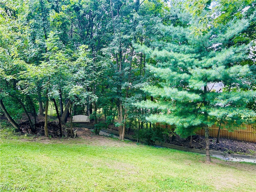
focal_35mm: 26
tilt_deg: -3.4
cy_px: 96
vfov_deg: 53.1
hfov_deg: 67.3
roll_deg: +0.5
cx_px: 128
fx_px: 192
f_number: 1.5
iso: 40
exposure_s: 1/202
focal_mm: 5.7
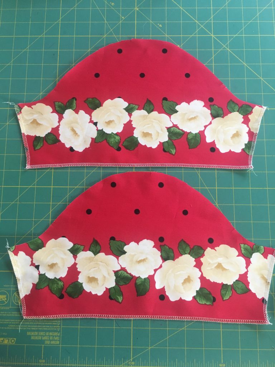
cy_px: 184
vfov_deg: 61.7
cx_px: 138
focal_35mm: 29
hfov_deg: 48.2
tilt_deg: -80.7
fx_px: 307
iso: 40
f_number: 2.2
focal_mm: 4.15
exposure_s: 1/30
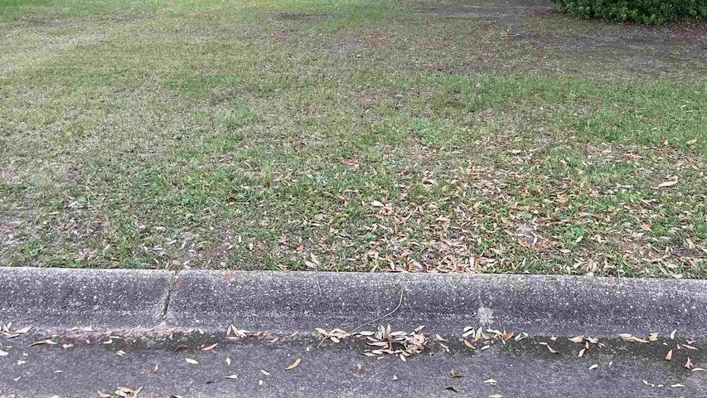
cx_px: 378
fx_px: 637
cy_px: 83
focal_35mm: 34
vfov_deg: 33.7
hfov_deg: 58.0
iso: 40
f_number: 1.6
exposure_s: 1/281
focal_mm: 5.1
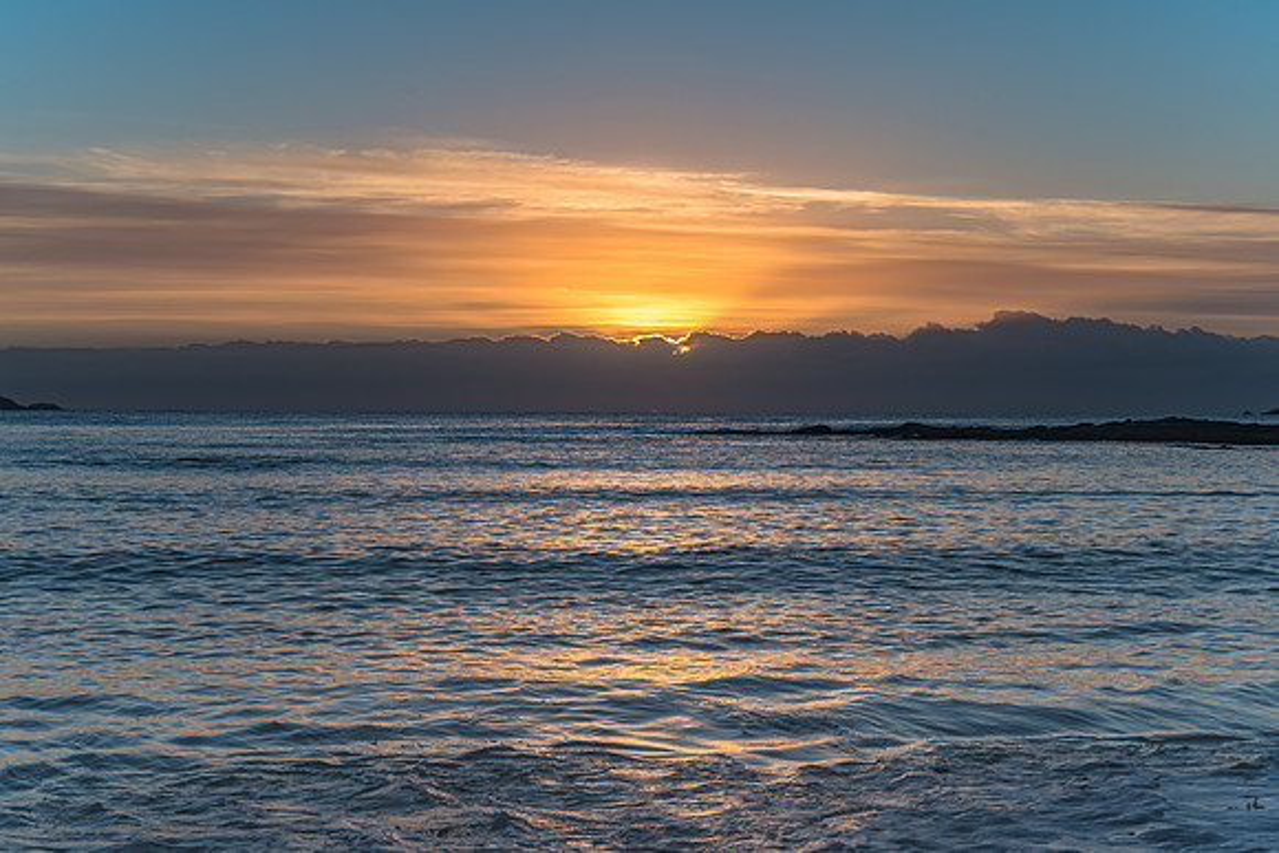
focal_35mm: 68
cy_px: 426
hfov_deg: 29.6
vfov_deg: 20.0
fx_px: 2420
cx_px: 640
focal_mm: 44
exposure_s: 1/40
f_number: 11
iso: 50
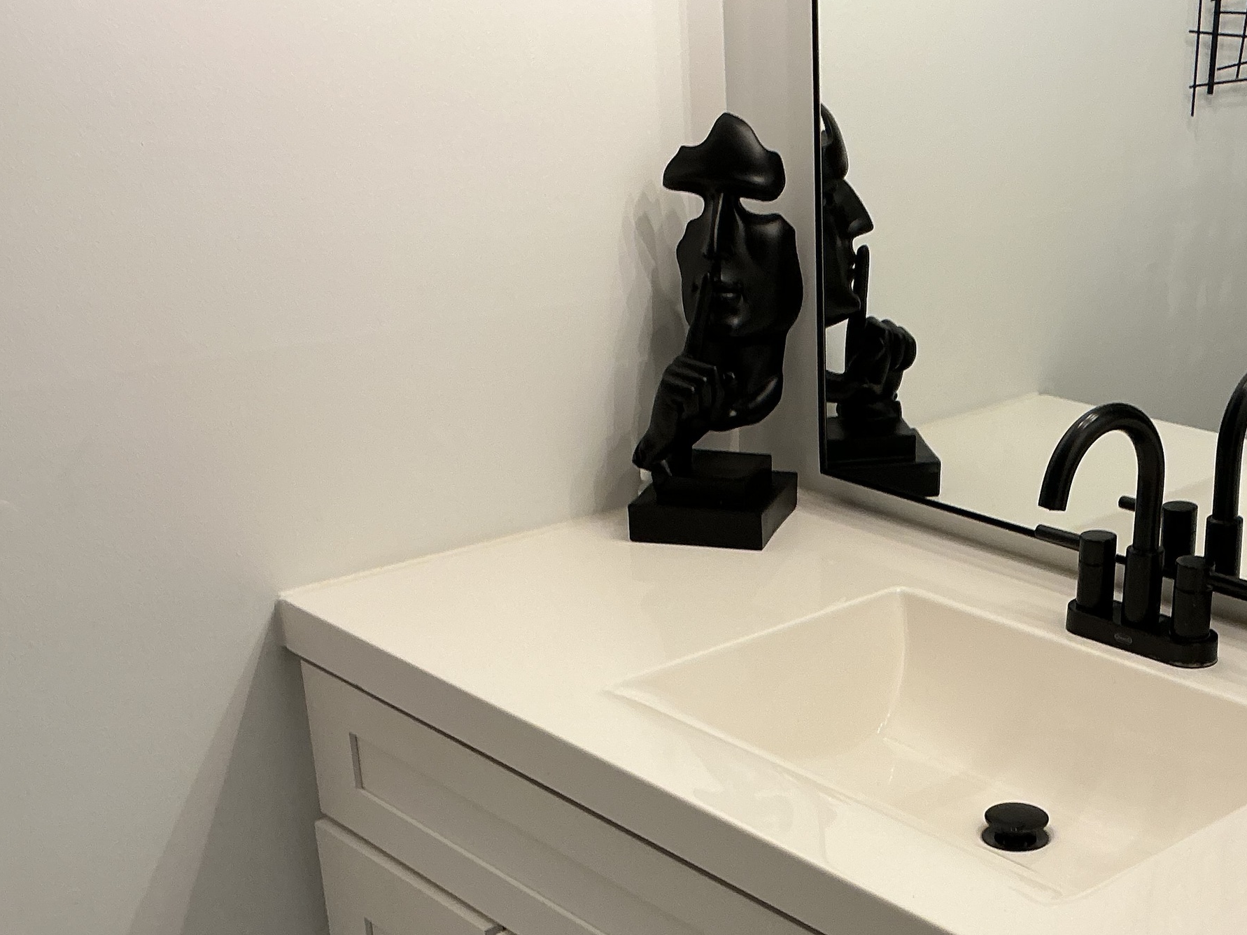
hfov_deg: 37.5
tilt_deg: -23.6
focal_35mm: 50
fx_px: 1801
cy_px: 724
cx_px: 887
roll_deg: -0.4
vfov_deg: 28.6
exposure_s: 1/60
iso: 50
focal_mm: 3
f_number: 1.8
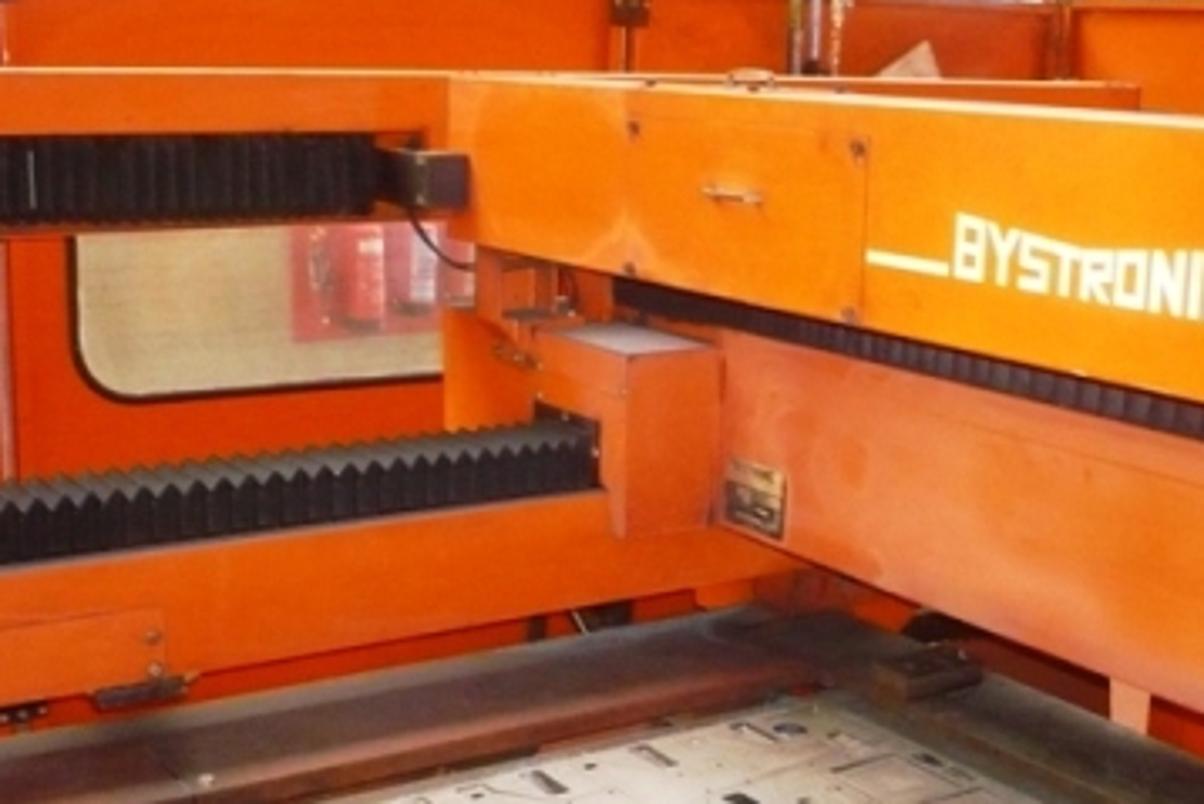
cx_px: 652
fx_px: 1740
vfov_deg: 26.0
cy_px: 471
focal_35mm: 52
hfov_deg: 38.1
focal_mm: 5.8
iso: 640
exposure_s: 1/30
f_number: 2.8
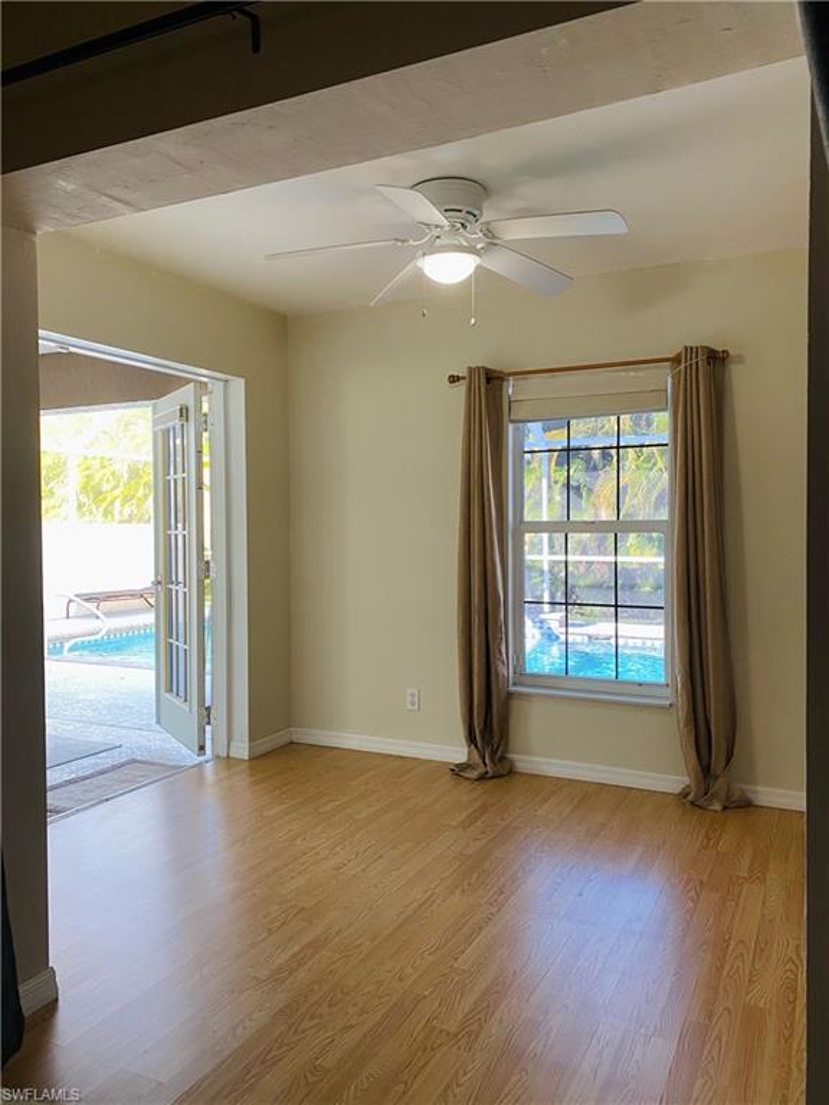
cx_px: 414
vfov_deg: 67.3
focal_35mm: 26
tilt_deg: -1.5
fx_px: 830
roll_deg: +0.0
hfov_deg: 53.1
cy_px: 552
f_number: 1.8
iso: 100
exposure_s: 1/60
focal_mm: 4.25
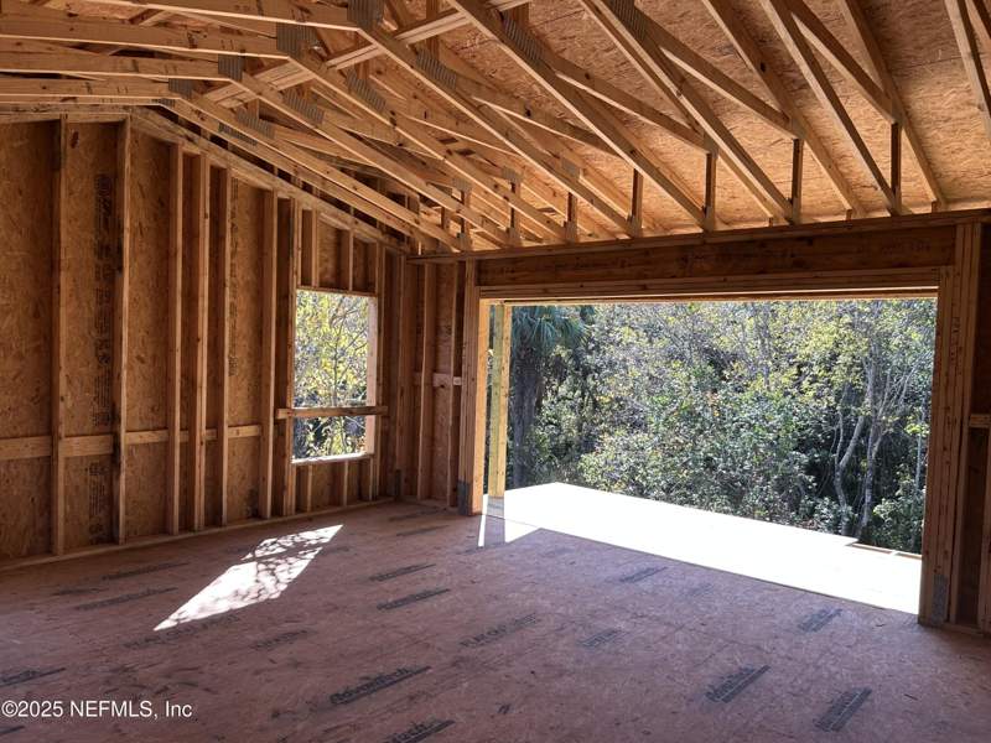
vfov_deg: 53.1
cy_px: 372
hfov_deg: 67.3
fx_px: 744
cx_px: 496
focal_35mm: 26
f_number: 1.5
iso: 50
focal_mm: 5.7
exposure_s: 1/380
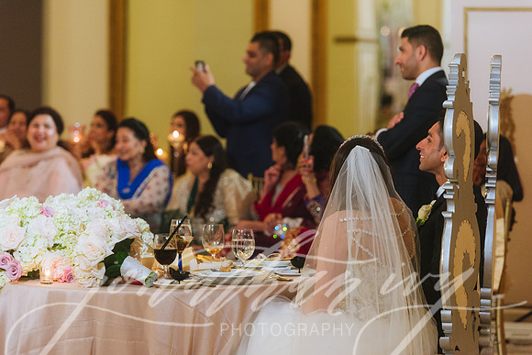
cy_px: 178
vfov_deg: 8.9
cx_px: 266
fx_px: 2291
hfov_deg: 13.2
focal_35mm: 155
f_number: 2.8
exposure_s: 1/160
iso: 2000
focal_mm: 155
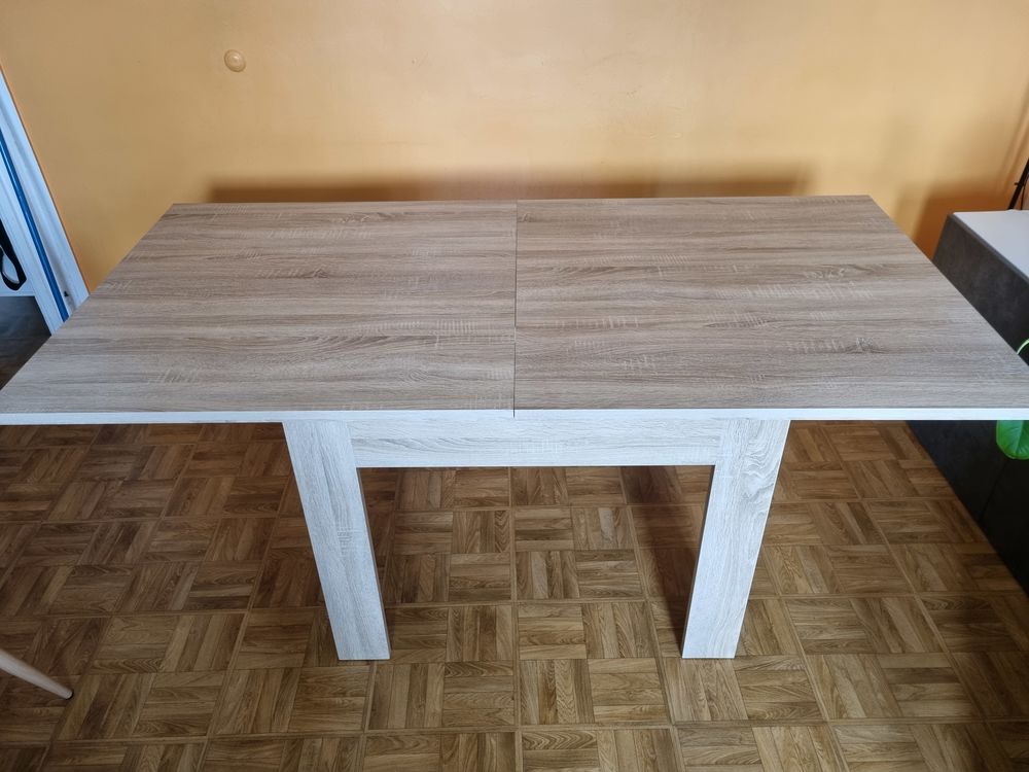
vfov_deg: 53.1
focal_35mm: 26
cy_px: 386
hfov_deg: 67.3
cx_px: 514
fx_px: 773
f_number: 1.8
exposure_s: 1/50
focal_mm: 5.4
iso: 250
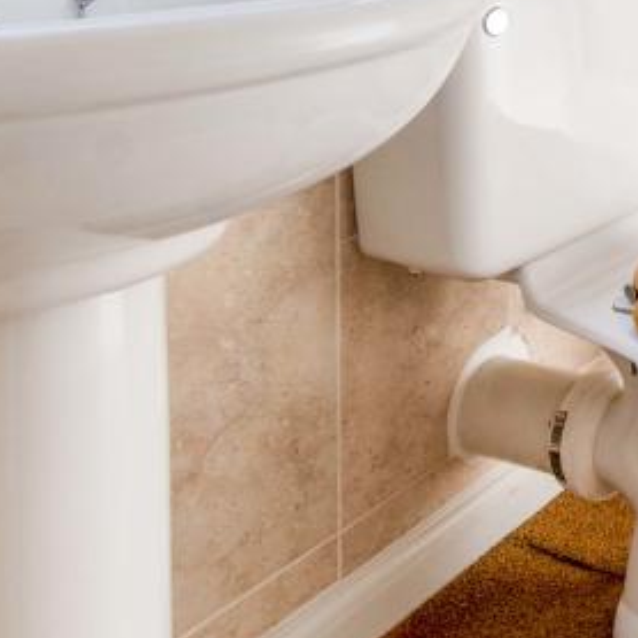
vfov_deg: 31.5
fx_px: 980
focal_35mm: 47
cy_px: -84
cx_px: 867
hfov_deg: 28.3
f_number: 7.1
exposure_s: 1/200
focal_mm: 10
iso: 400
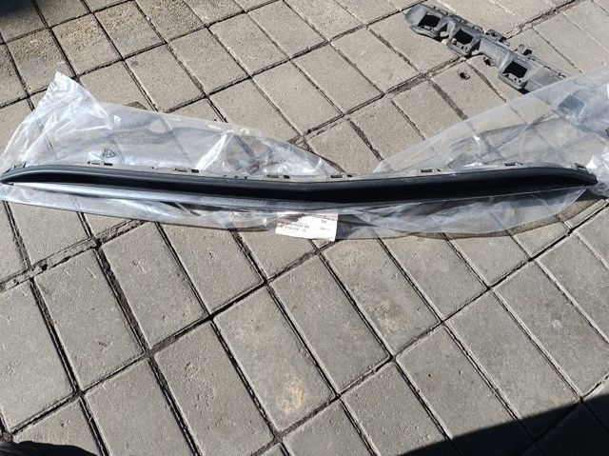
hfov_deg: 71.6
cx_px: 304
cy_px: 228
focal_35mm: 24
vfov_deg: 56.8
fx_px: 422
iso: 50
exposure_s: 1/360
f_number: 1.65
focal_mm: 6.14
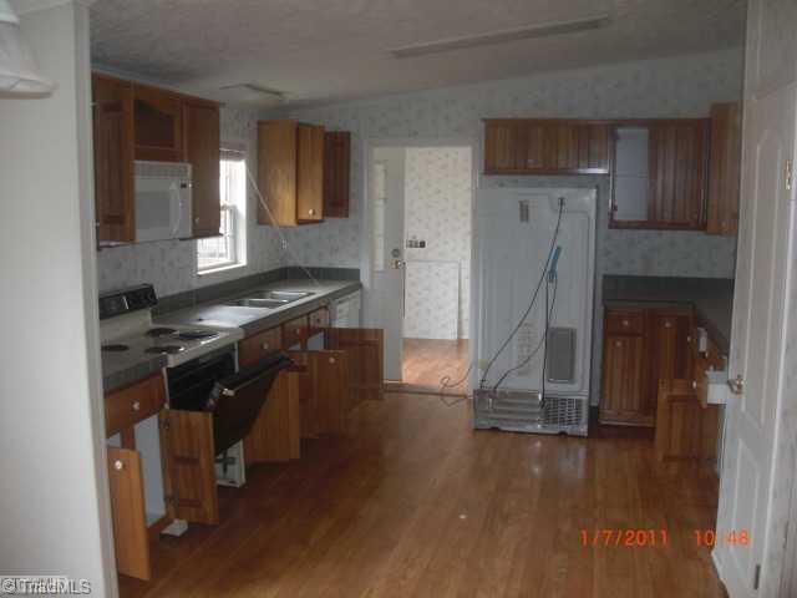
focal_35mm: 36
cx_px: 398
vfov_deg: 39.7
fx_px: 829
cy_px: 299
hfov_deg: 51.4
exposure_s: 1/60
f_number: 2.8
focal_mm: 6.3
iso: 200
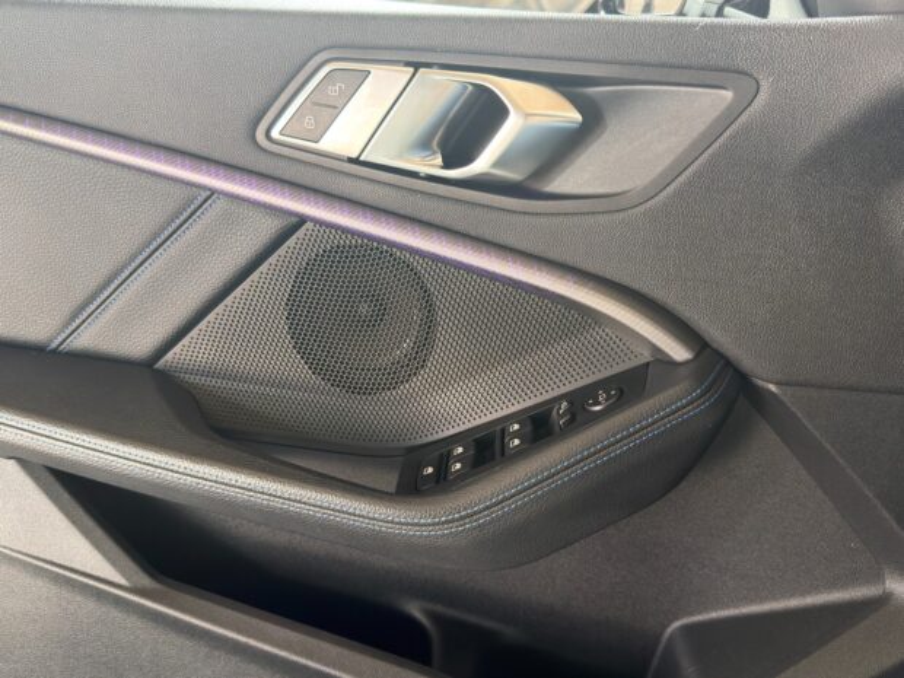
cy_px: 339
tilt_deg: -15.5
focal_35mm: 31
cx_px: 452
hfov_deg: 58.4
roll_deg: -0.2
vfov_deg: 45.4
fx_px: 810
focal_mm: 6.76
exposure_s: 1/33
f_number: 1.78
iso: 250
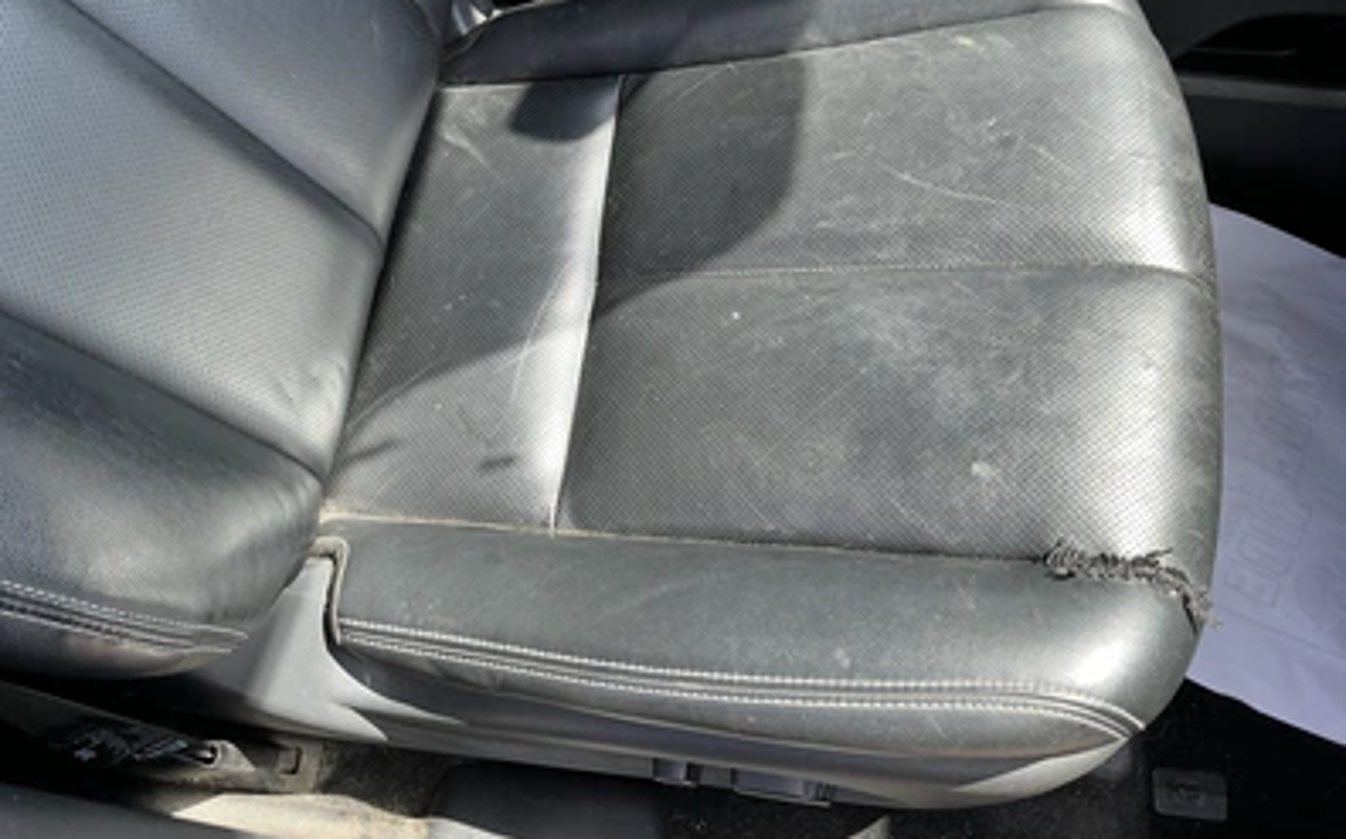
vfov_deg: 41.7
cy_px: 353
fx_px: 1100
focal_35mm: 30
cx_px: 673
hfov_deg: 62.9
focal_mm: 3
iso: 16
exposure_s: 1/122
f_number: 1.8
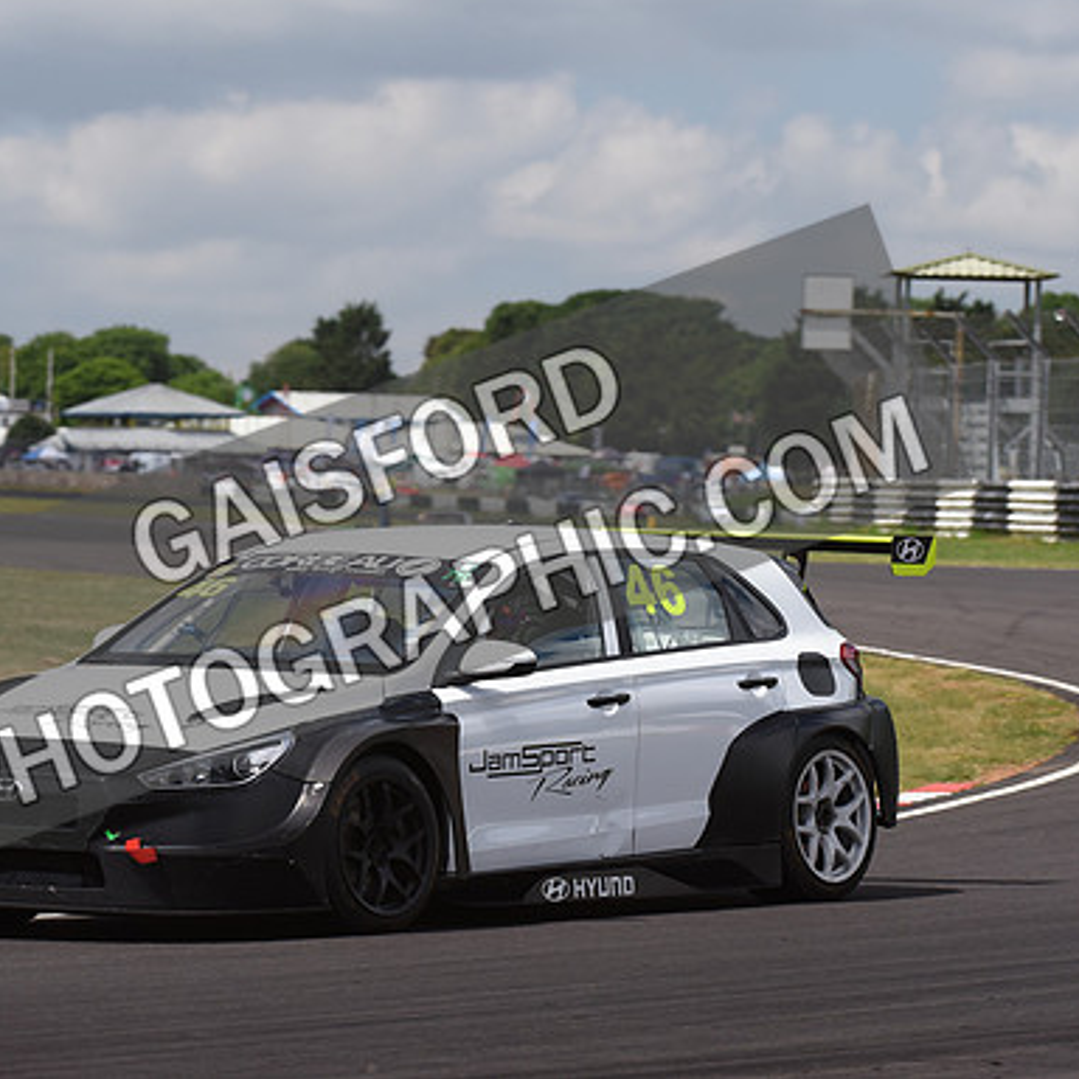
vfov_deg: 6.8
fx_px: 9063
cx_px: 402
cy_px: 538
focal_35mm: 257
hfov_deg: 6.8
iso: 1100
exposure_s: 1/1000
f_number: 8
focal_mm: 200
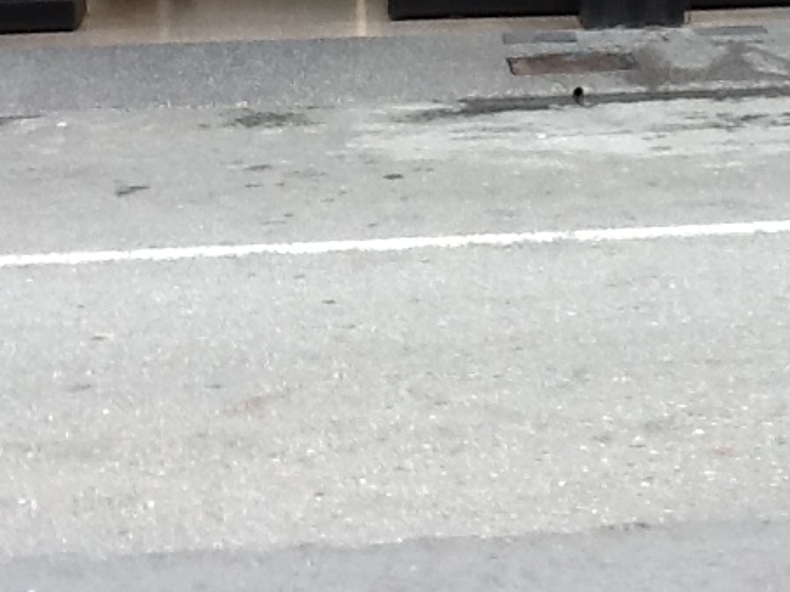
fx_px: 1552
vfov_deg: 20.9
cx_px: 594
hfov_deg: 28.1
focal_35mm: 68
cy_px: -7
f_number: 2.4
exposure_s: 1/191
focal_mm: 2.03
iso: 64
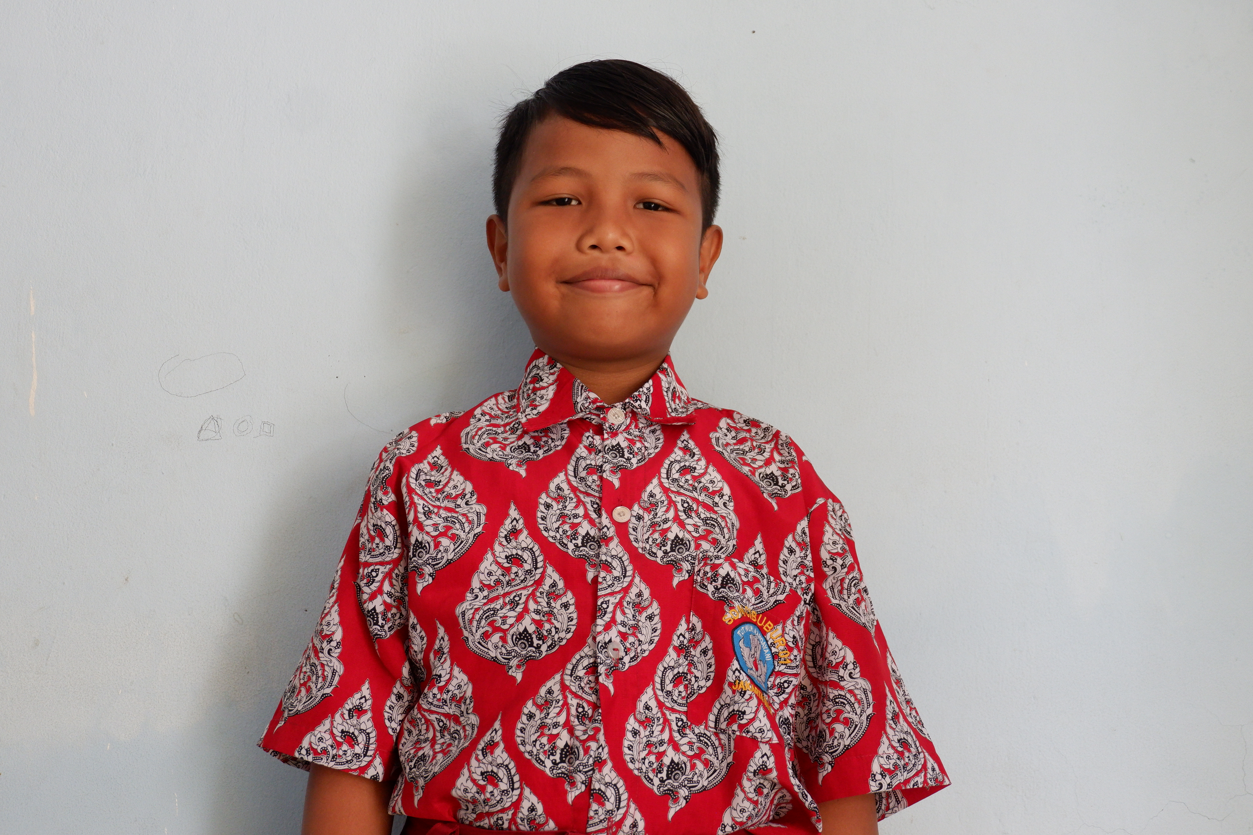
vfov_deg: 31.9
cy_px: 418
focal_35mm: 42
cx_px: 626
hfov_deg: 46.4
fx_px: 1462
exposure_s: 1/60
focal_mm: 28.2
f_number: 4.5
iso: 1600
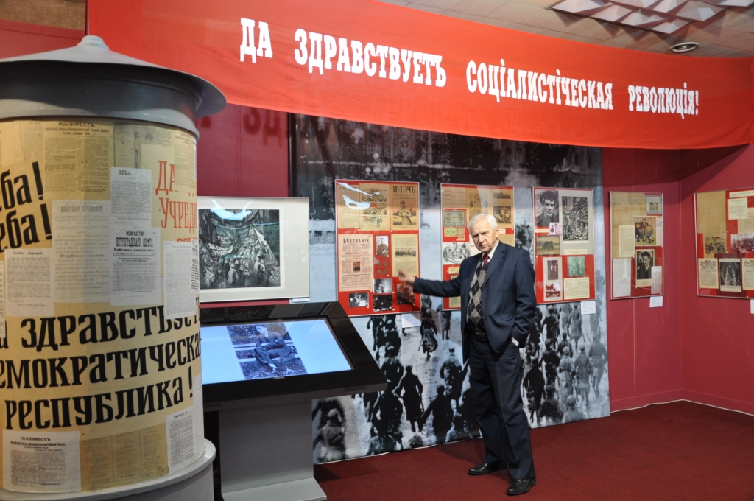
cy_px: 250
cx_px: 377
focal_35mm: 32
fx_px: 659
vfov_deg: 41.6
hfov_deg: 59.6
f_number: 4
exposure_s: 1/15
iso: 450
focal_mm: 21
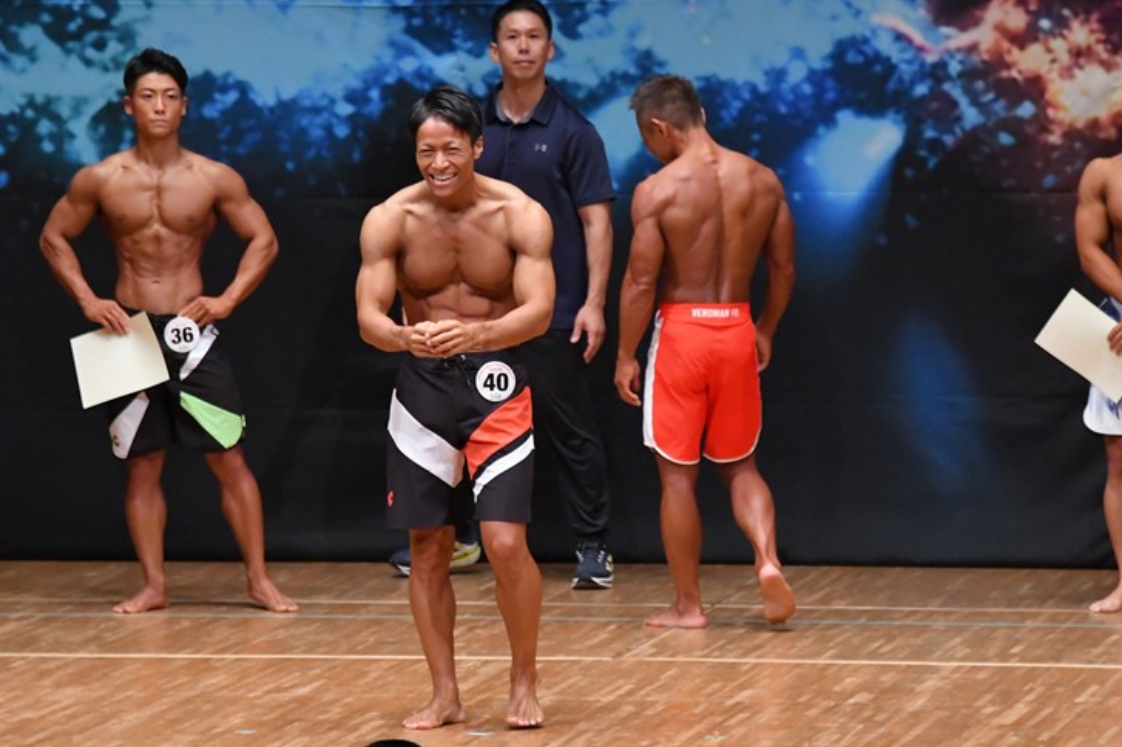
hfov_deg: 6.8
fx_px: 9470
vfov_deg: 4.5
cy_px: 390
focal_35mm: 304
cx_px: 583
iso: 6400
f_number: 5.6
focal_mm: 190
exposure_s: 1/400
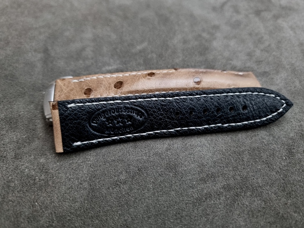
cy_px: 114
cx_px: 152
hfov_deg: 67.3
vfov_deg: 53.1
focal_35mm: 26
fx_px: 228
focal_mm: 5.4
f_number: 1.8
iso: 640
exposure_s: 1/25
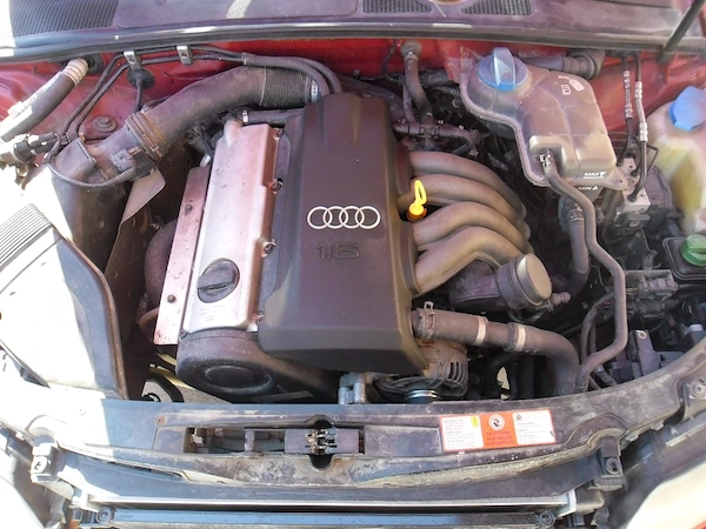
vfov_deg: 51.4
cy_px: 264
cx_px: 353
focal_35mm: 27
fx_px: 551
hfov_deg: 65.3
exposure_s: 1/58
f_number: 3.5
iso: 100
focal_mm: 4.9
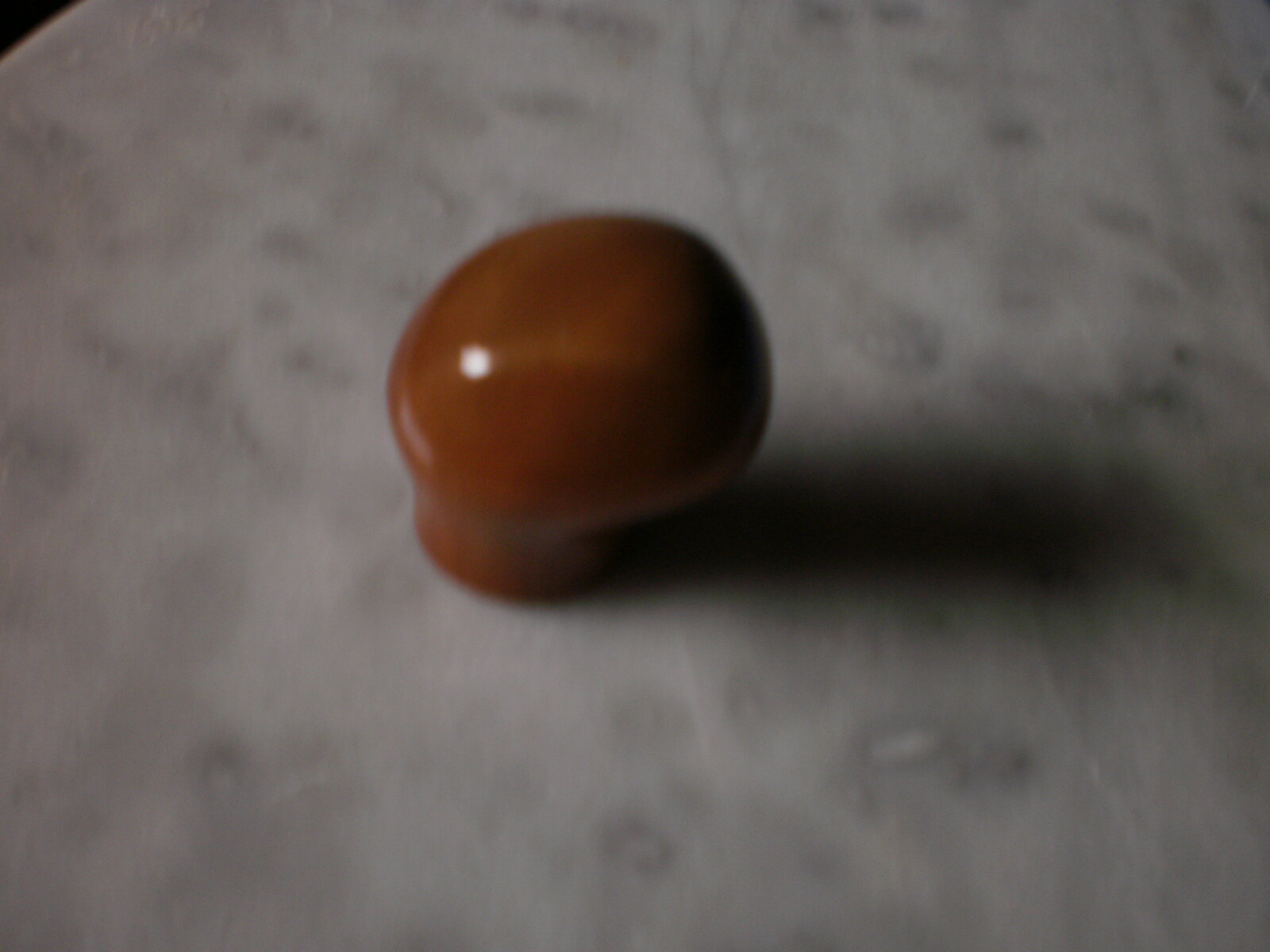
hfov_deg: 51.4
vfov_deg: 39.7
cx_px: 635
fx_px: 1321
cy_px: 476
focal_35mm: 36
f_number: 3.1
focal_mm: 6.3
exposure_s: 1/8
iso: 125
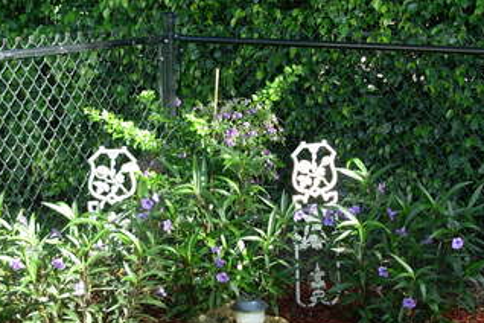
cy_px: 178
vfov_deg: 14.9
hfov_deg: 22.1
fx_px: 1237
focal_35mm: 92
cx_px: 215
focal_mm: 10.5
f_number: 3.4
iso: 79
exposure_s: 1/76.1
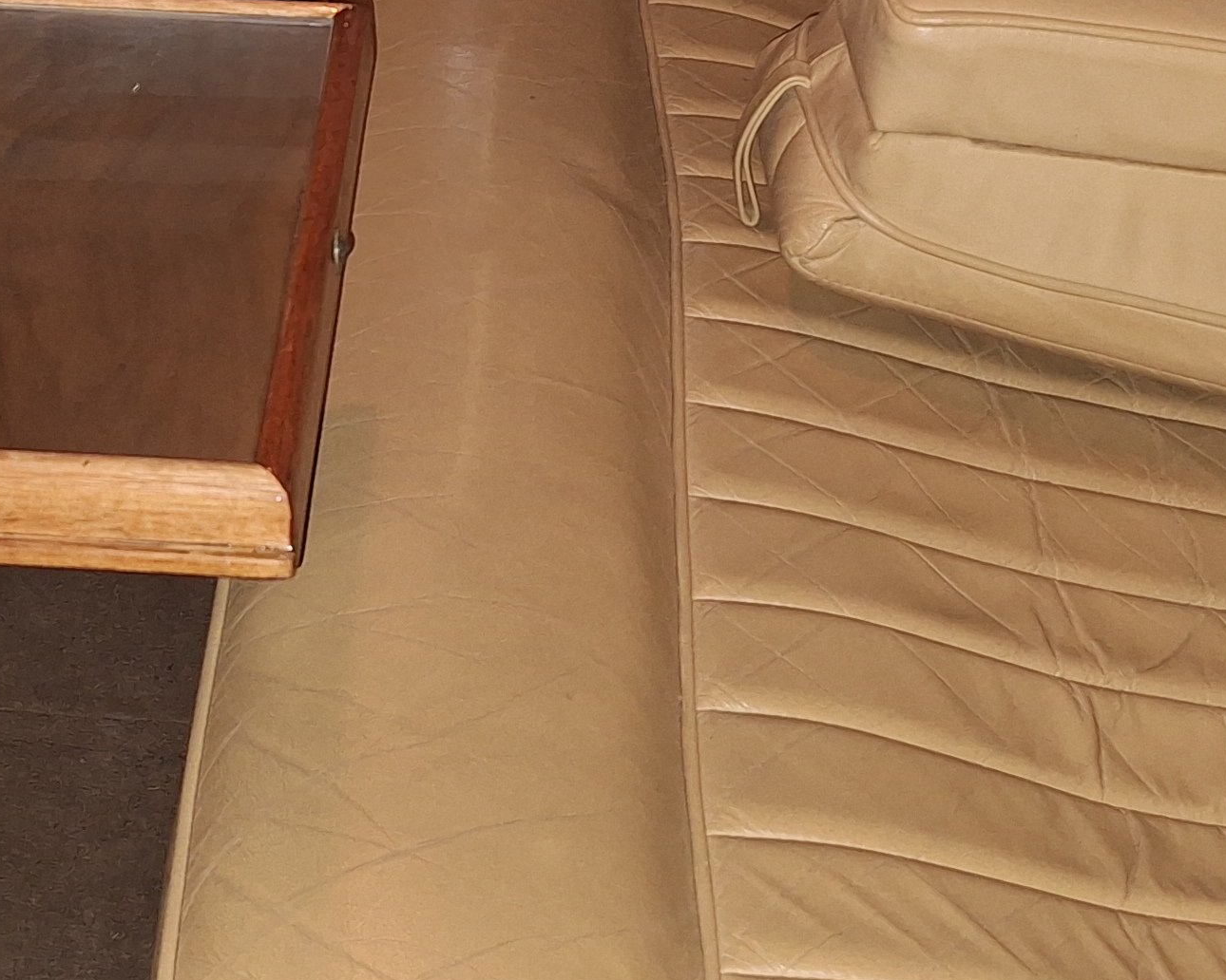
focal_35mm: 71
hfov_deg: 26.5
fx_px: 2576
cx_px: 334
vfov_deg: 21.2
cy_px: 160
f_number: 1.8
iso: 200
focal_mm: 5.54
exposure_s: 1/33
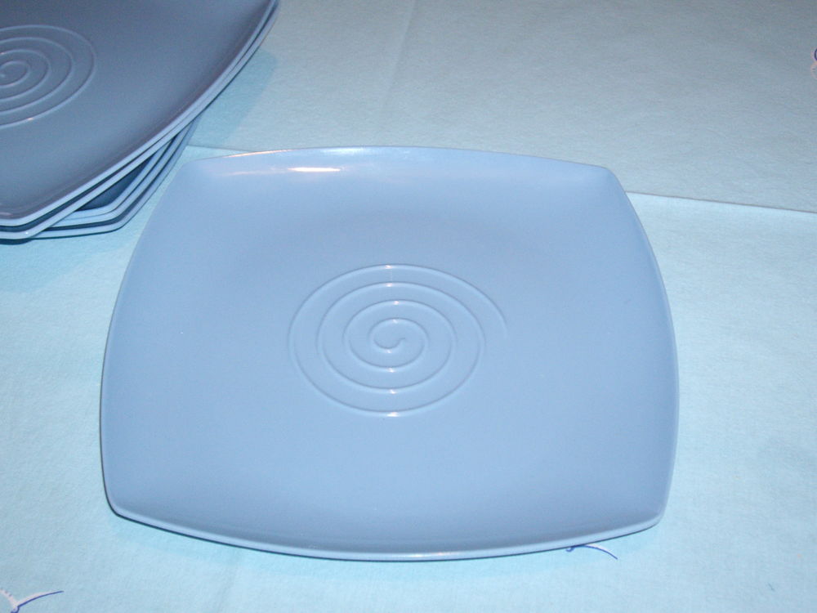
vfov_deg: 26.6
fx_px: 1298
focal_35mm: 55
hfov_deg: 34.9
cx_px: 408
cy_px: 306
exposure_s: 1/60
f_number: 3.4
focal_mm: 11.5
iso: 400
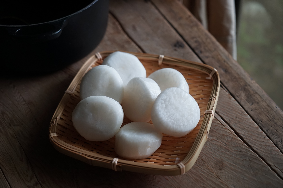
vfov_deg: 19.5
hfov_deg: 28.8
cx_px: 142
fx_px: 550
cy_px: 94
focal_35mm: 70
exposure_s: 1/80
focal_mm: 70
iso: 800
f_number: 4
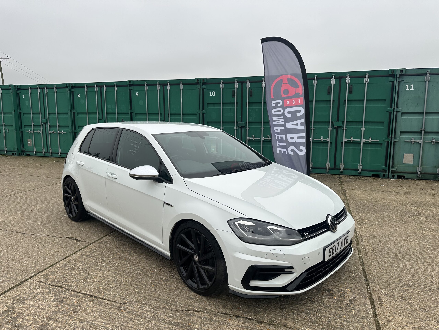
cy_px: 165
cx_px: 220
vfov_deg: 56.8
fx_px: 304
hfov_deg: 71.6
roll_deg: -0.9
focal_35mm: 24
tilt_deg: -10.5
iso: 80
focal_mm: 6.86
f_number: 1.78
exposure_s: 1/435
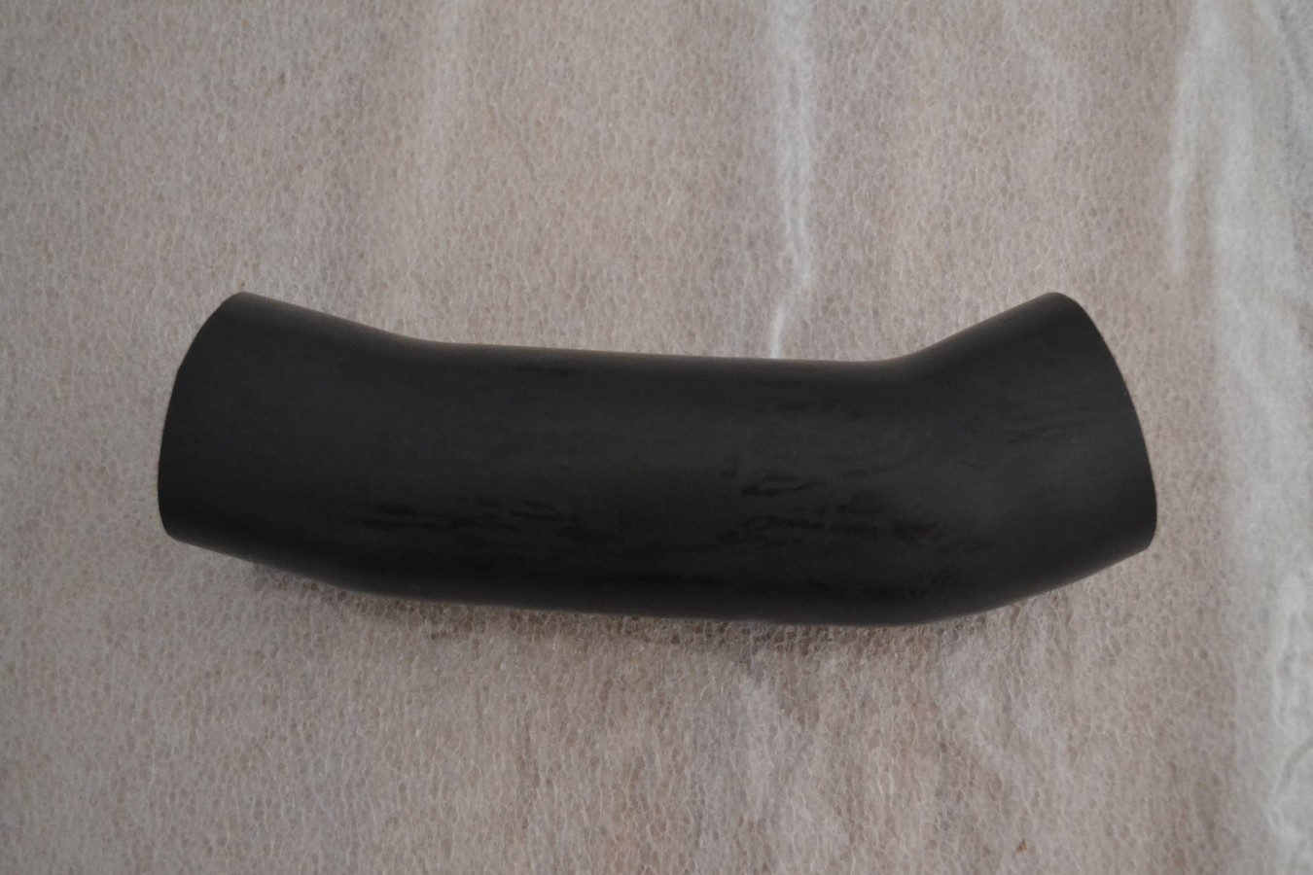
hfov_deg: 46.4
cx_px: 656
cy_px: 438
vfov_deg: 31.9
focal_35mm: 42
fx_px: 1532
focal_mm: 28
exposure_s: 1/30
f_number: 4.5
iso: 3200
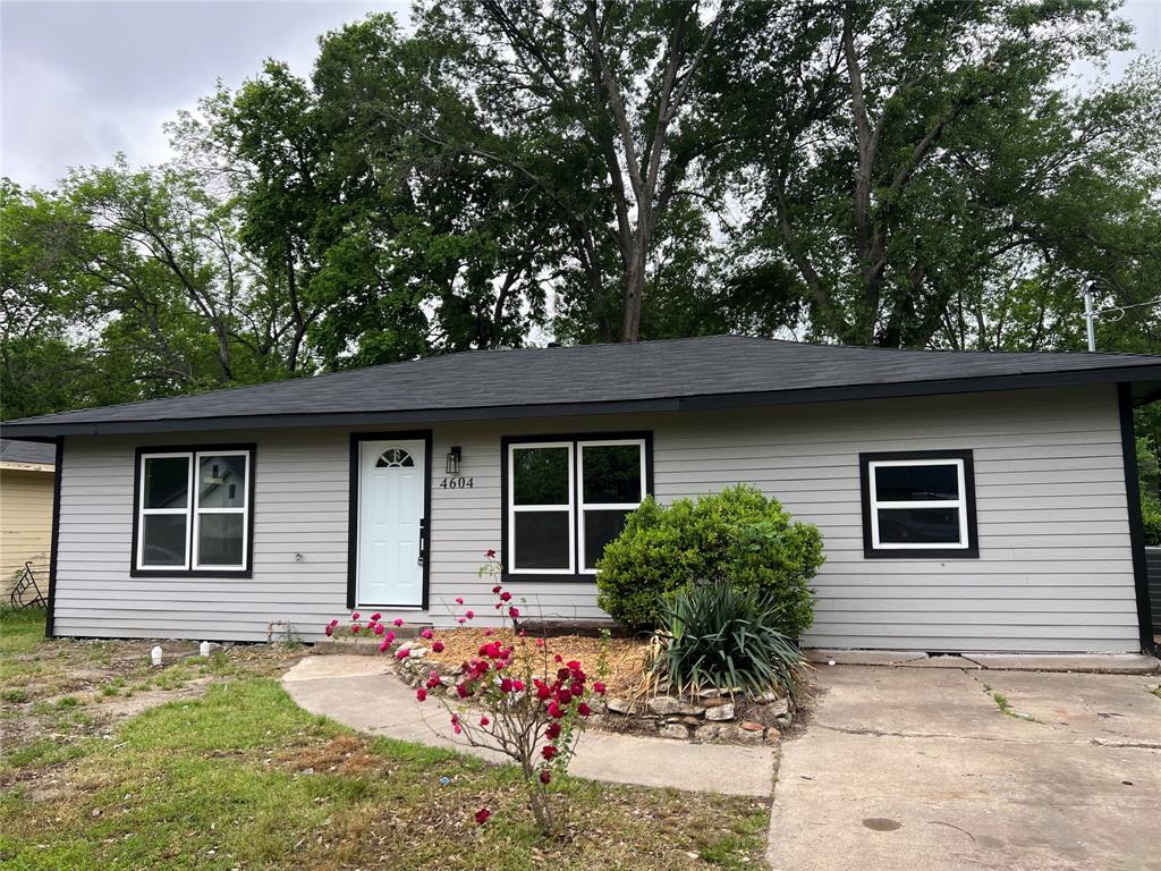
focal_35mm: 26
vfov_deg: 53.1
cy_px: 436
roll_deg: +0.6
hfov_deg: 67.3
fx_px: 872
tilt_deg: +5.2
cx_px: 580
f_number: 1.5
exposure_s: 1/439
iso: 50
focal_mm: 5.7
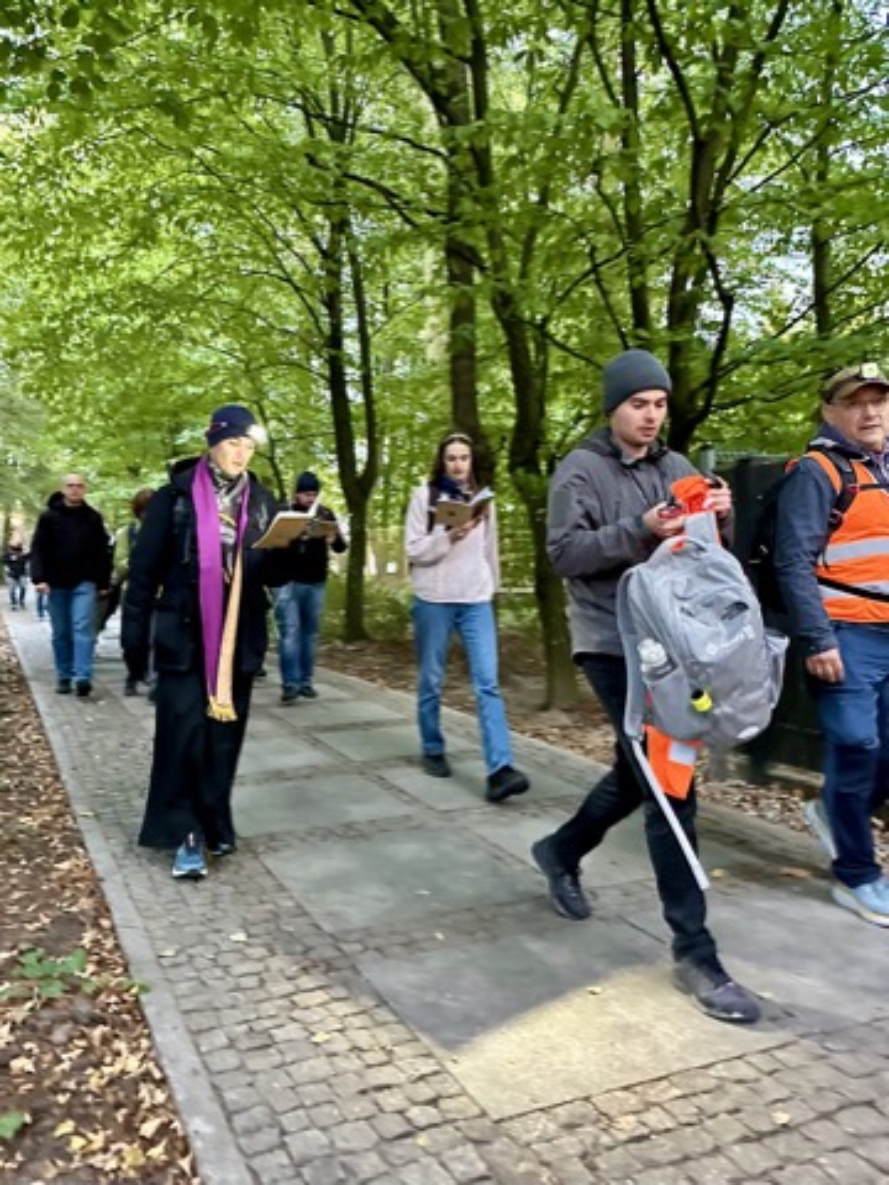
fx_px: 822
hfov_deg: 56.8
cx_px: 444
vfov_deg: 71.6
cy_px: 592
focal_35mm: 24
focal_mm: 6.86
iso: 1000
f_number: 1.78
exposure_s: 1/40
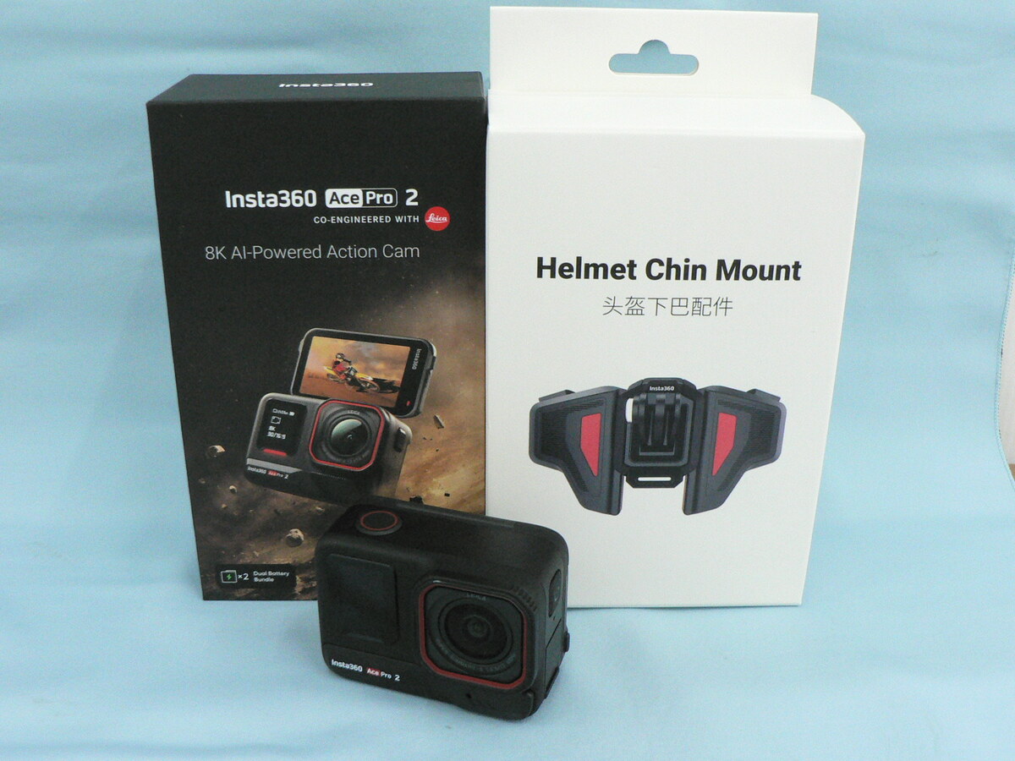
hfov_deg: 51.4
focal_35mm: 36
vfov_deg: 39.7
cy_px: 380
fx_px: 1056
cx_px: 508
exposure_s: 1/80
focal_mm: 6
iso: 400
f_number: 4.5
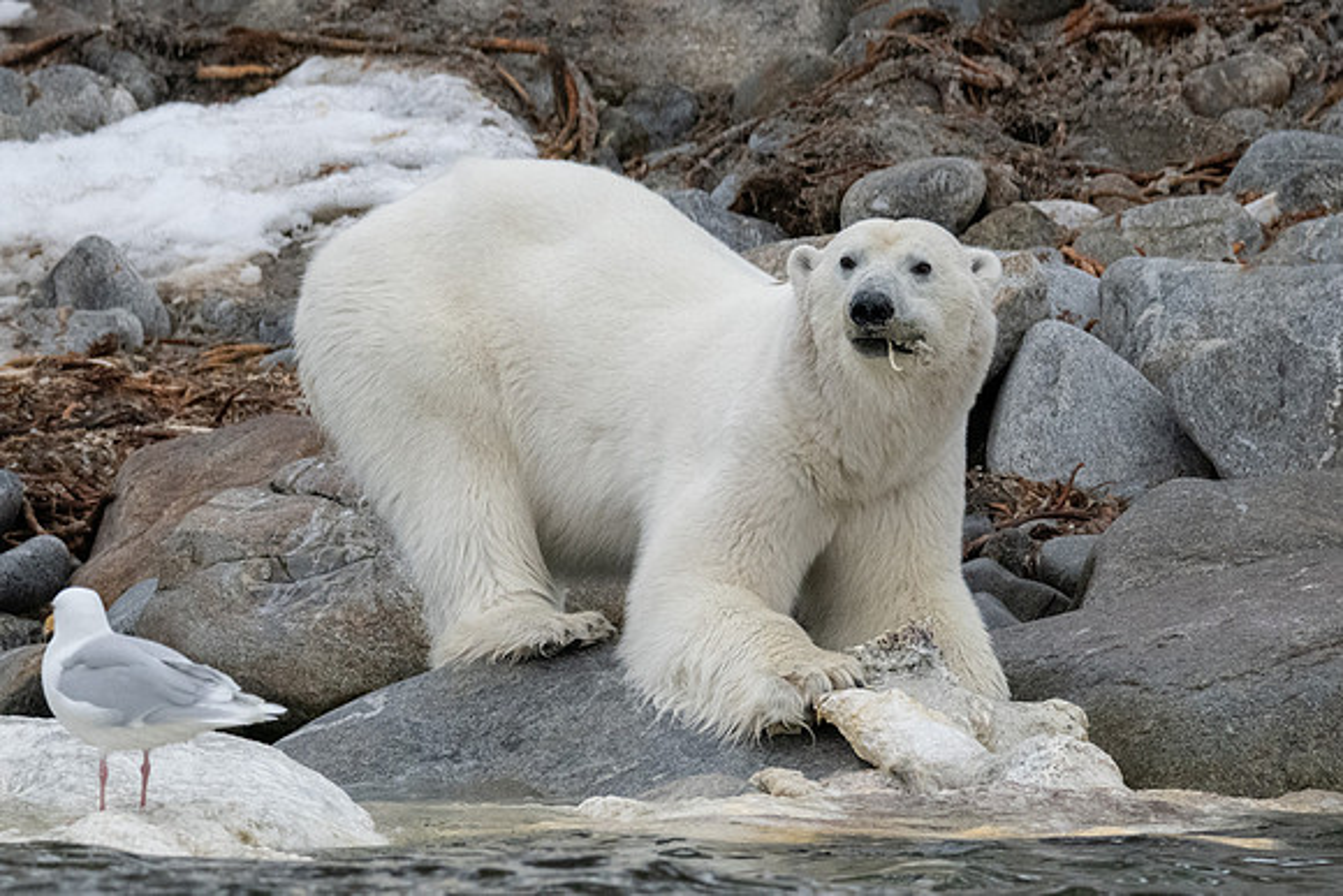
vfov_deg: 2.2
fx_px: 23110
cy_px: 466
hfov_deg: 3.3
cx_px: 600
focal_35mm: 619
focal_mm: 340
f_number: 6
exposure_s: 1/4000
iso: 3200
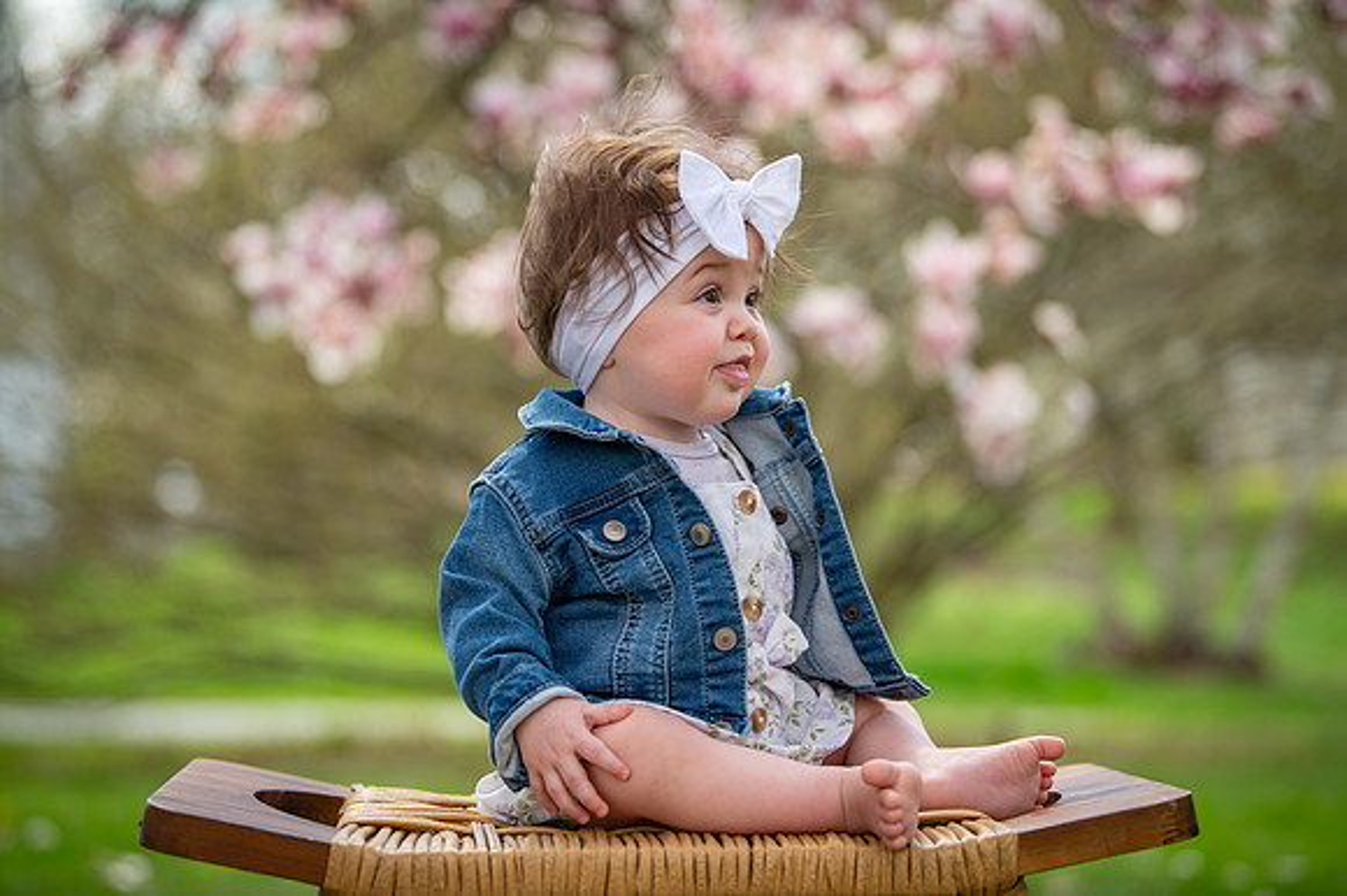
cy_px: 448
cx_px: 674
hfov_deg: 23.7
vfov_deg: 15.9
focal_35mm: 86
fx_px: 3216
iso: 320
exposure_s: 1/1250
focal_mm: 86
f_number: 2.8
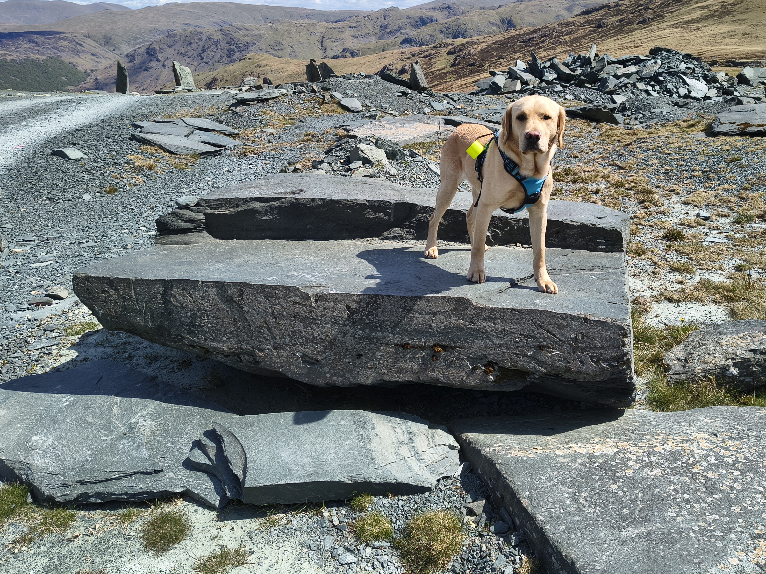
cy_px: 218
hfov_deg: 58.1
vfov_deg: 45.1
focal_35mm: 31
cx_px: 442
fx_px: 686
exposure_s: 1/1705
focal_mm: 5.56
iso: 101
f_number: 1.8
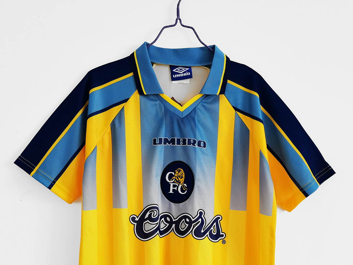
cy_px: 132
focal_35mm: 41
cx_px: 176
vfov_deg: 35.1
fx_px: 418
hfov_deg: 45.8
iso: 160
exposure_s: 1/100
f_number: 1.8
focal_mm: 5.58
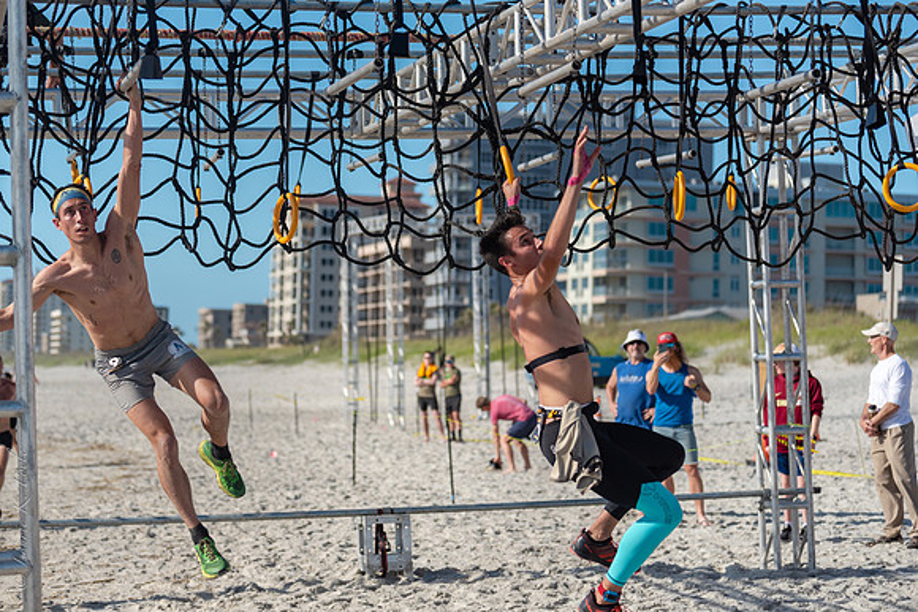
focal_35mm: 80
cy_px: 287
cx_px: 428
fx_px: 2031
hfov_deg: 25.5
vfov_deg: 17.2
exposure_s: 1/4000
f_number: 2.8
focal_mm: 70
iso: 280
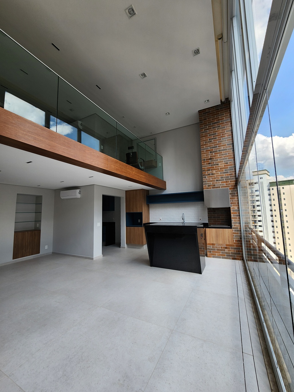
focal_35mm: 13
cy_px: 196
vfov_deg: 106.2
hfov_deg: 89.9
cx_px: 147
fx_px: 147
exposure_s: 1/322
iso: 50
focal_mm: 2.2
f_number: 2.2
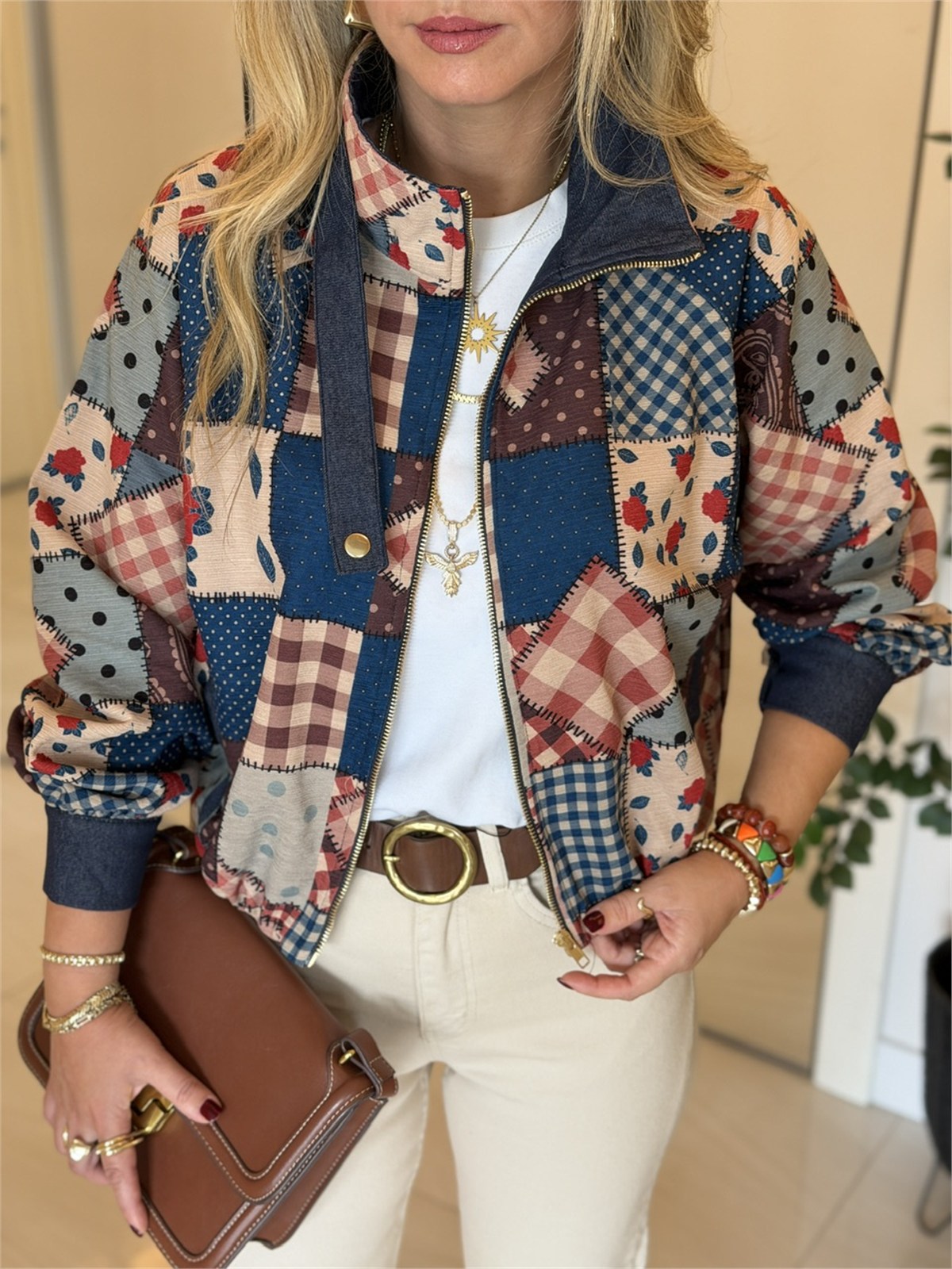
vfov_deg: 39.7
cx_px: 476
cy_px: 634
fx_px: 1760
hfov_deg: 30.3
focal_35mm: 48
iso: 160
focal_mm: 6.76
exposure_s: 1/60
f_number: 1.78
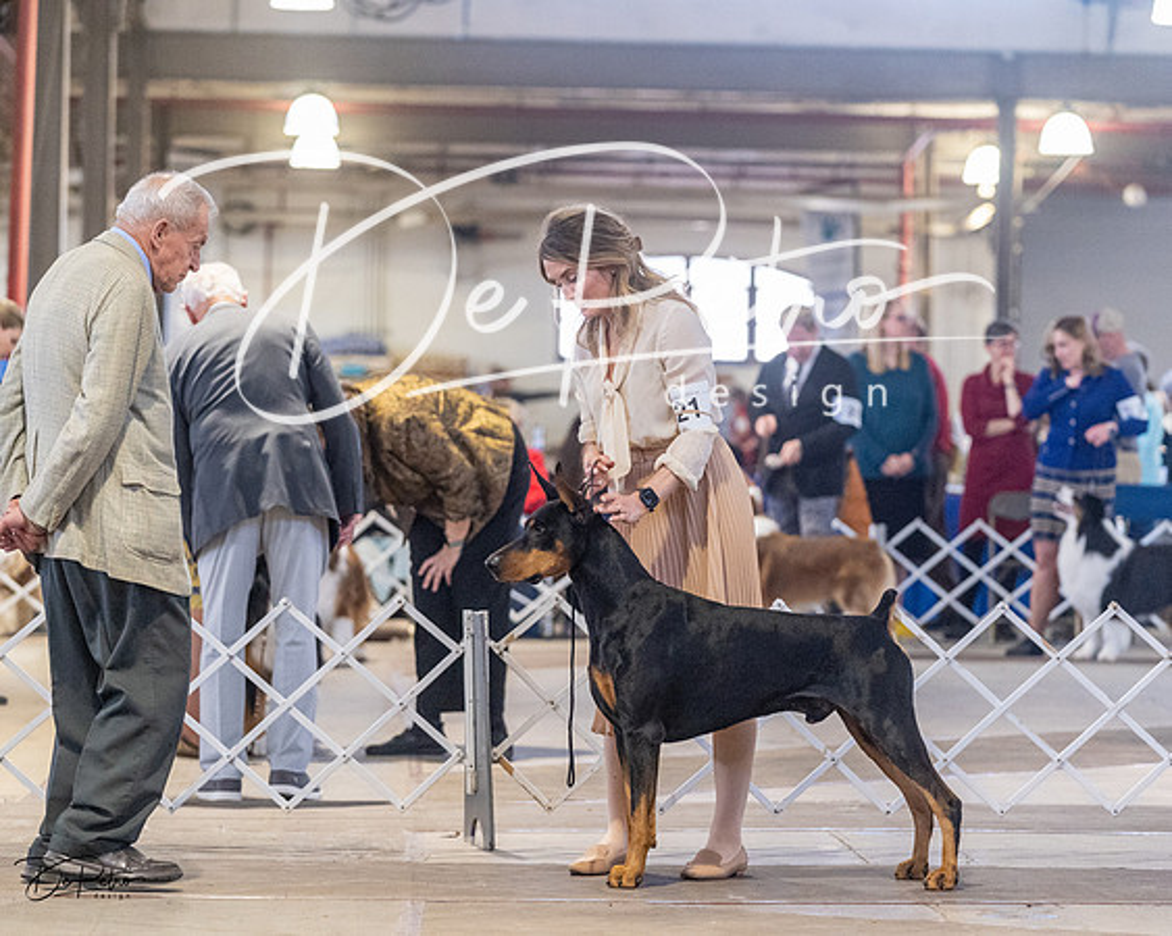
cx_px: 586
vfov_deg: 11.2
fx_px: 4764
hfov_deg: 14.0
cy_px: 468
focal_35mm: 137
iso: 6400
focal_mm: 122
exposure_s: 1/320
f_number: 3.5
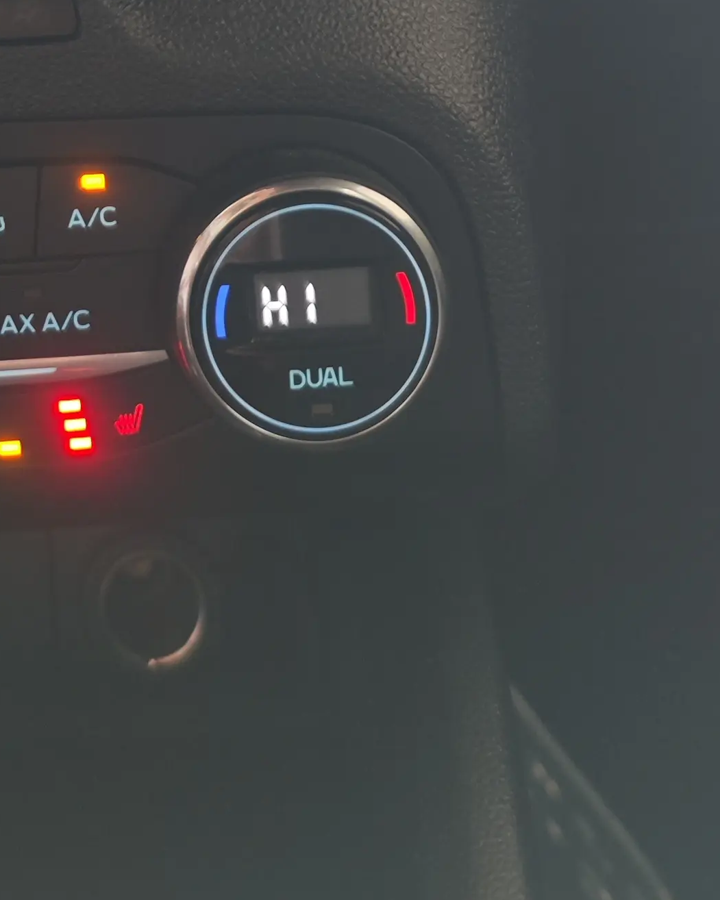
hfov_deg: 20.3
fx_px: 1865
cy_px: -468
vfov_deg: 22.2
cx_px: -164
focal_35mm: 70
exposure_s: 1/50
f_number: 1.63
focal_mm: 8.72
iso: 200
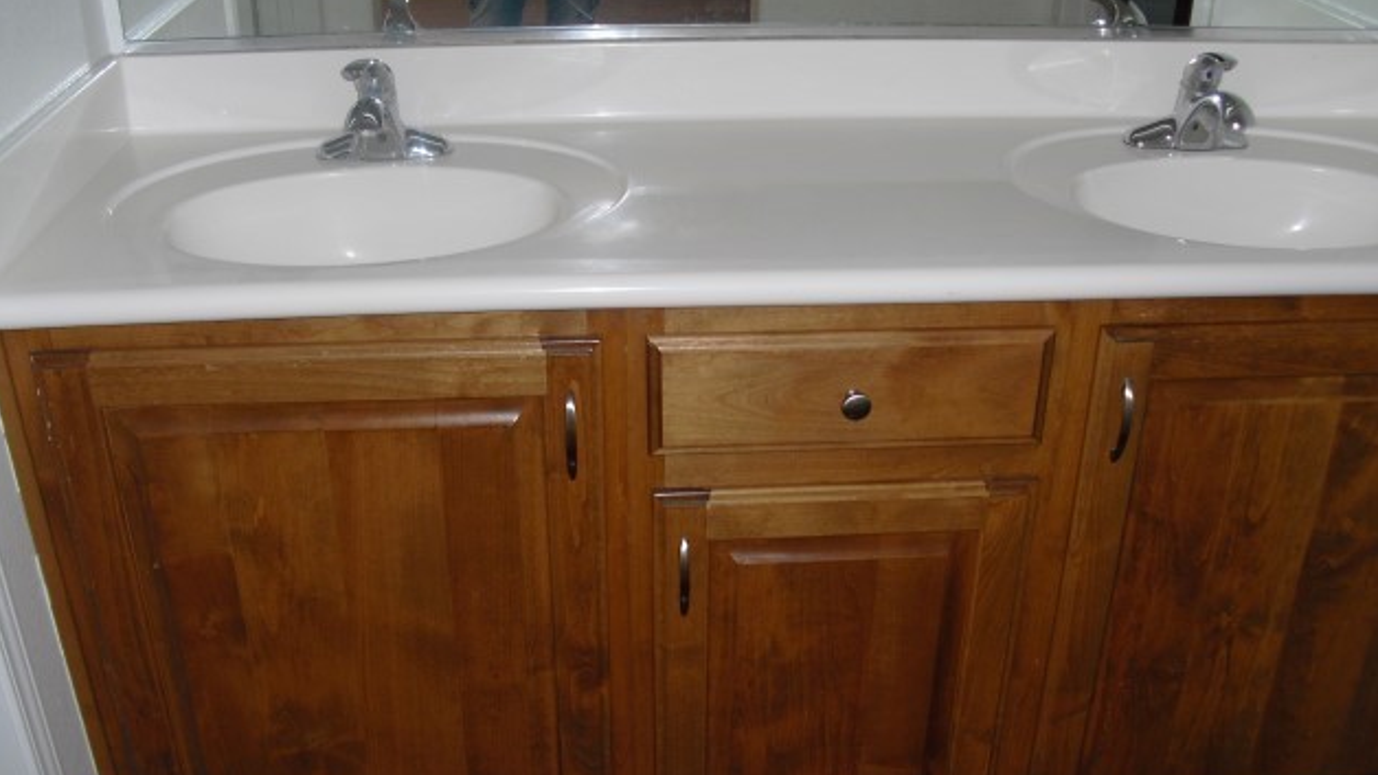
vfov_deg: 29.6
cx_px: 698
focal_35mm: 40
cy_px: 448
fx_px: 1461
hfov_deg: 50.5
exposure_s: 1/60
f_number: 3.1
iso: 100
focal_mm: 6.3
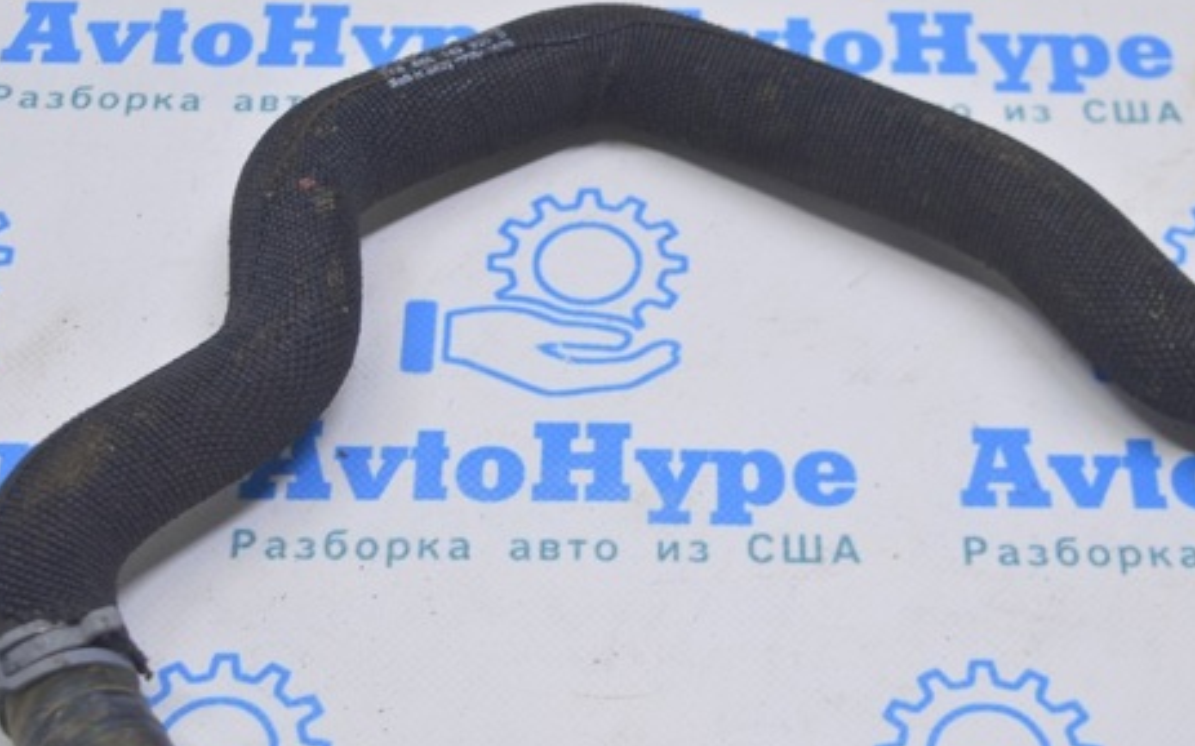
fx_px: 2474
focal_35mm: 76
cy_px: 391
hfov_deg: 27.1
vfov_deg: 17.1
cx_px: 666
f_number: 5.6
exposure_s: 1/25
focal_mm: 36
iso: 400
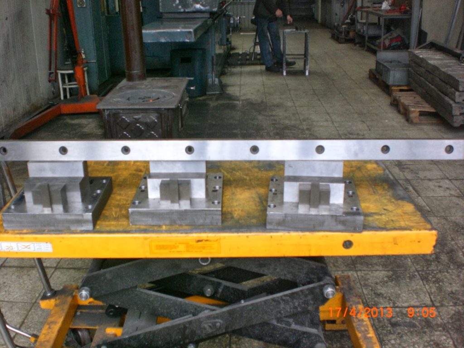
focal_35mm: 38
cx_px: 232
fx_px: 509
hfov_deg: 49.0
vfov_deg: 37.7
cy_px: 174
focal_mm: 6.3
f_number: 3.1
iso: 200
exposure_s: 1/100
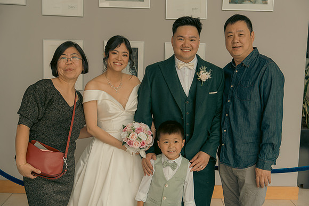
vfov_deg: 29.3
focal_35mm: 46
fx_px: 395
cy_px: 103
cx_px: 154
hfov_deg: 42.7
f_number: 3.5
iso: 200
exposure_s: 1/160
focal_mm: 46
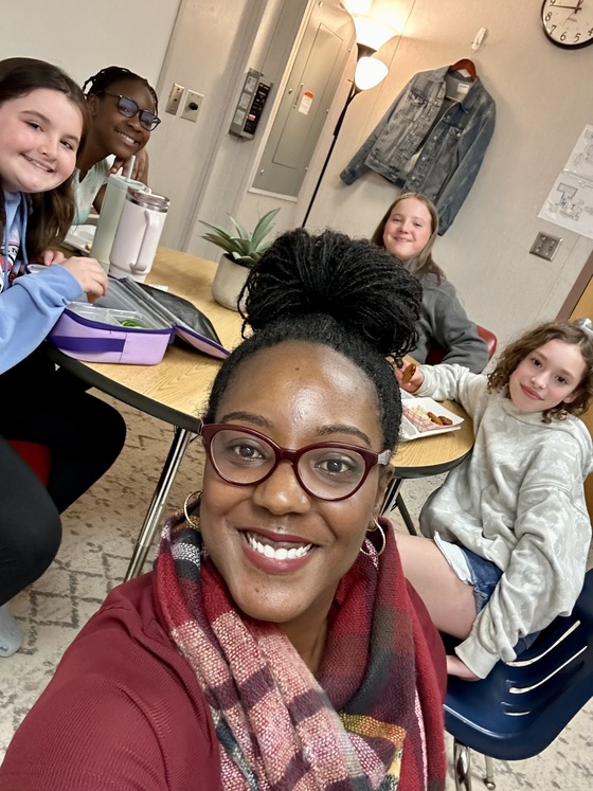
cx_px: 296
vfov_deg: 60.0
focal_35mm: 30
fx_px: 685
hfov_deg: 46.8
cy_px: 396
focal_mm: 2.69
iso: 320
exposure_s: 1/60
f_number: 1.9
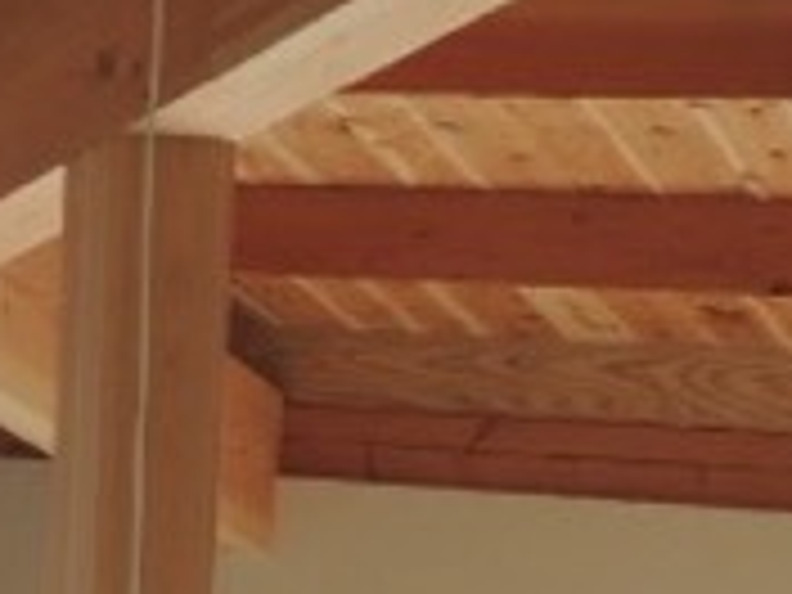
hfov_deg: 12.5
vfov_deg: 9.7
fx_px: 3432
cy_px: 803
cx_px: -374
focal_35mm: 150
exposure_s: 1/160
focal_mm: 4.3
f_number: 2.8
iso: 100
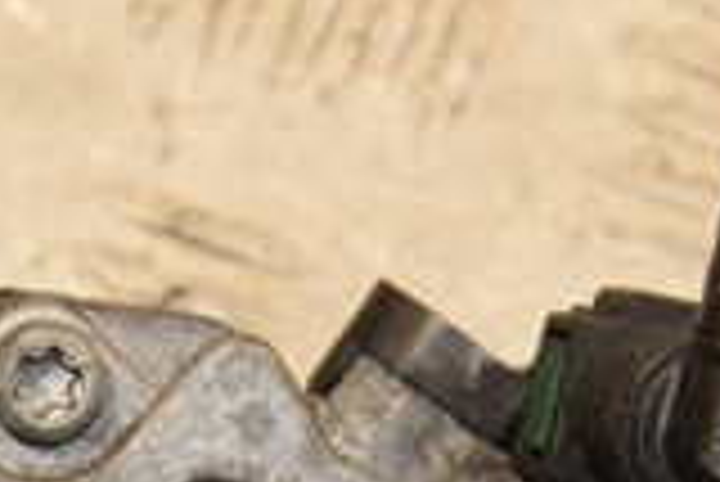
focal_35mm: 372
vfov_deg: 3.7
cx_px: 126
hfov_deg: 5.5
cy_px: 802
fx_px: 7447
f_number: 8
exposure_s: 1/200
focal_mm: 62
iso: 800
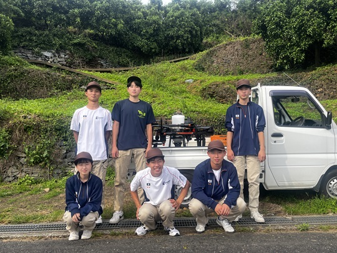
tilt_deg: +5.2
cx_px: 168
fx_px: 253
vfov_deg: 53.1
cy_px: 126
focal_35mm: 26
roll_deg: -0.1
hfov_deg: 67.3
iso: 50
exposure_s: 1/1086
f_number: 1.6
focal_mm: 5.1
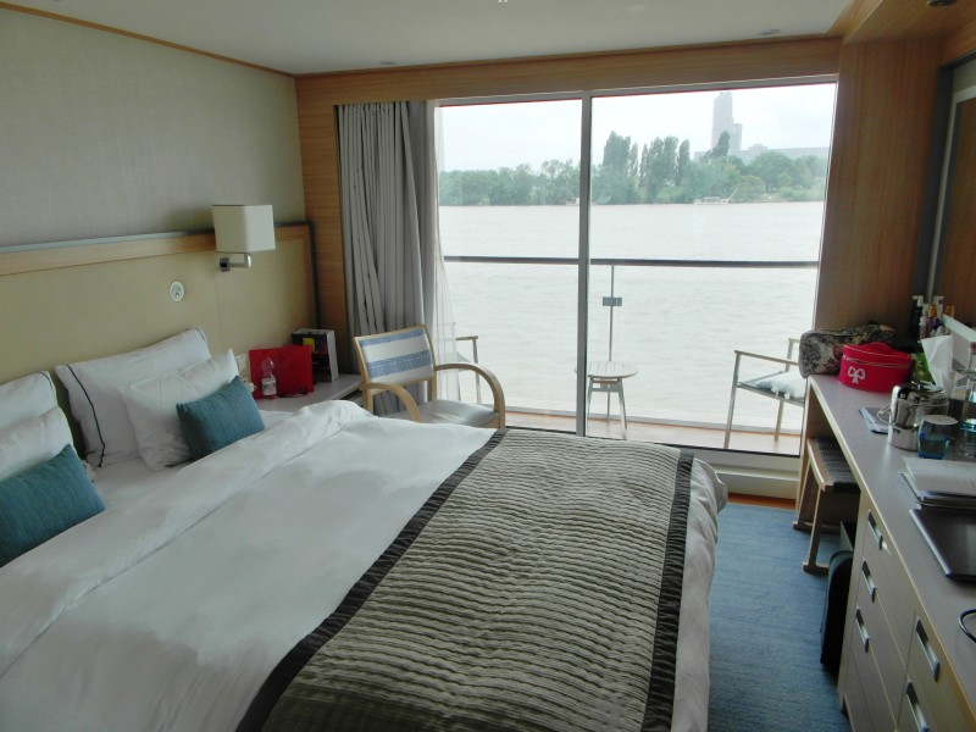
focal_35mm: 23
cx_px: 488
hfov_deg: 73.9
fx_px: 648
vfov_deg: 58.9
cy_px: 366
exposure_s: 1/60
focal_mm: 4.1
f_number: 4
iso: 100
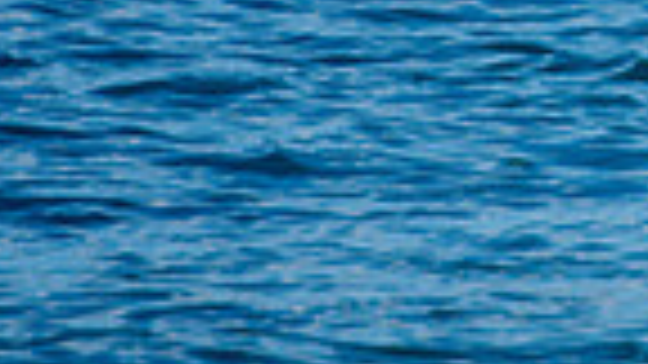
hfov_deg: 0.8
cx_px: 1120
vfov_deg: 0.5
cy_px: -411
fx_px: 45069
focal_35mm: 2623
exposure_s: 1/2000
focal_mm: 400
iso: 360
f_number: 5.6
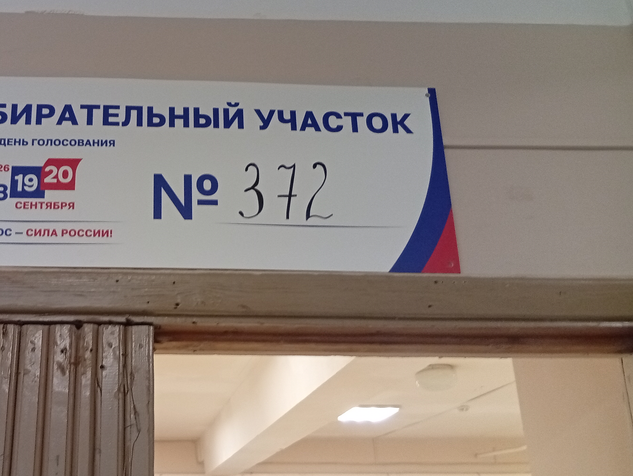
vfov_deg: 35.2
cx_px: 159
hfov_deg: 44.2
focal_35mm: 41
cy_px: 220
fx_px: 751
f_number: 1.8
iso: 353
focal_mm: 3.84
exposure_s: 1/33.3
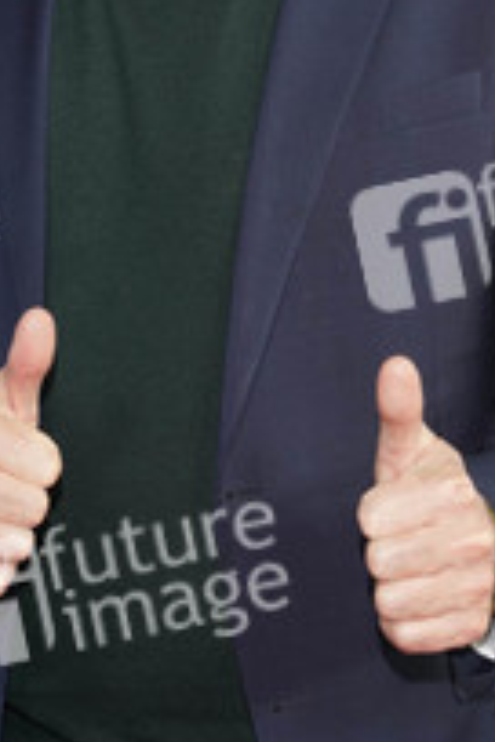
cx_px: 207
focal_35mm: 272
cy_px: 44
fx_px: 5610
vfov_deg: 7.5
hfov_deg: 5.1
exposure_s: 1/200
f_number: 6.3
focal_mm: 139
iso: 2000
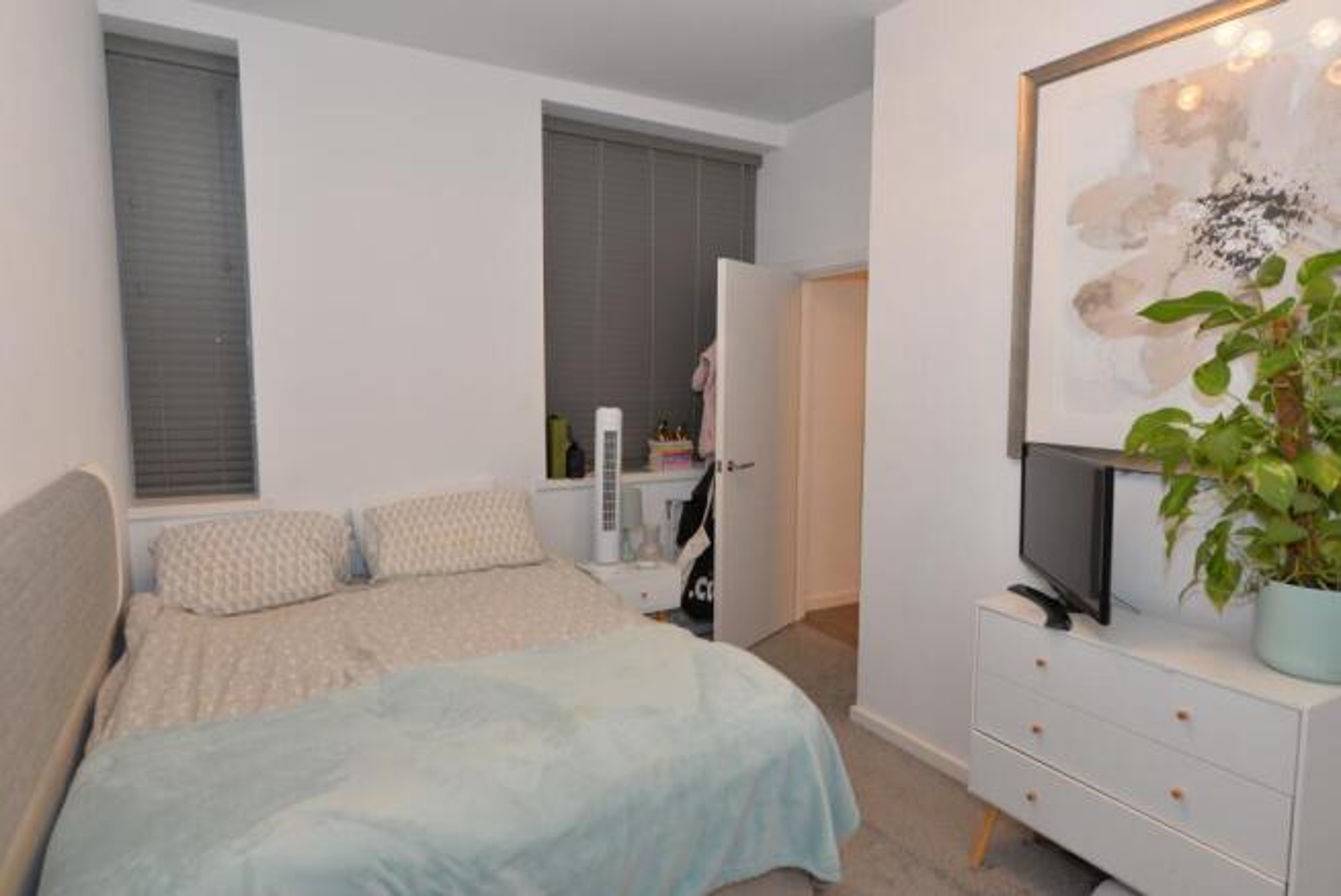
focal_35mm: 20
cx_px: 670
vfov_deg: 62.0
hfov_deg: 83.9
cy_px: 448
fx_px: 745
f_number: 4
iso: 800
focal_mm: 20
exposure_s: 1/60
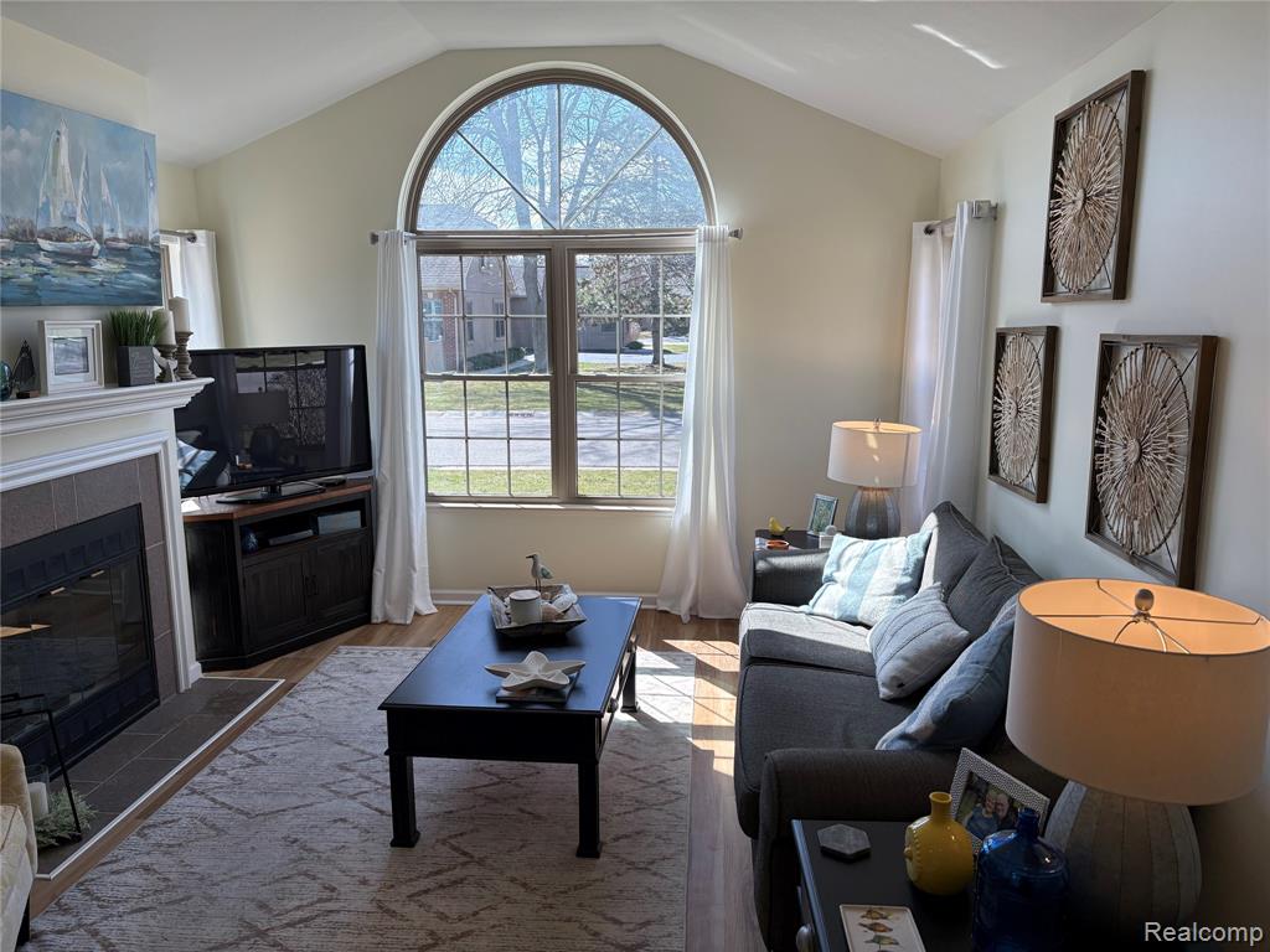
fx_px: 954
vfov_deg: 53.1
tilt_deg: -9.4
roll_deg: +0.8
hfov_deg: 67.3
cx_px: 635
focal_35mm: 26
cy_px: 476
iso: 64
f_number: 1.6
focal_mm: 5.96
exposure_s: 1/591
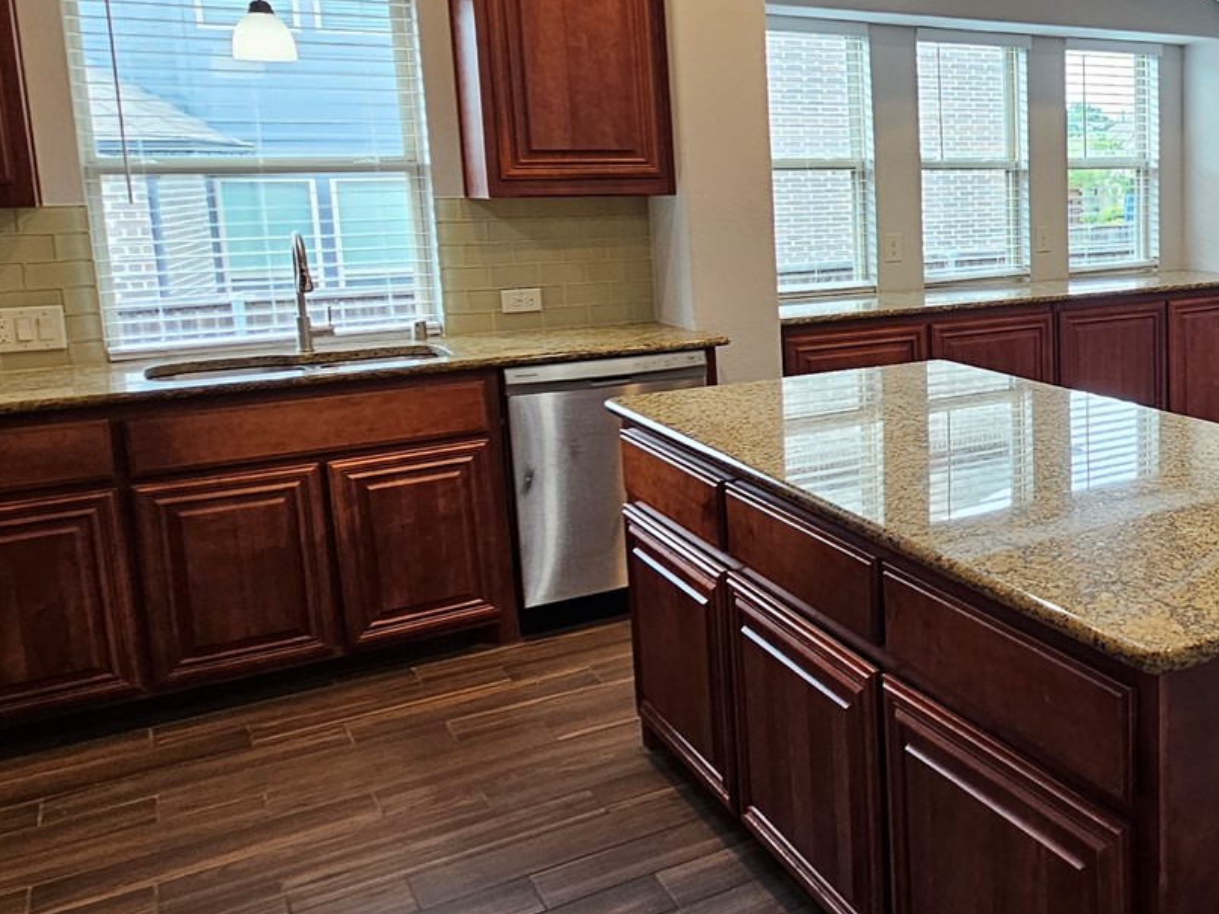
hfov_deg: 48.1
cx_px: 1151
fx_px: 1162
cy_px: 355
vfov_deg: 42.7
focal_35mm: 33
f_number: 2.2
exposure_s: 1/60
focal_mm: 2.2
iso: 100
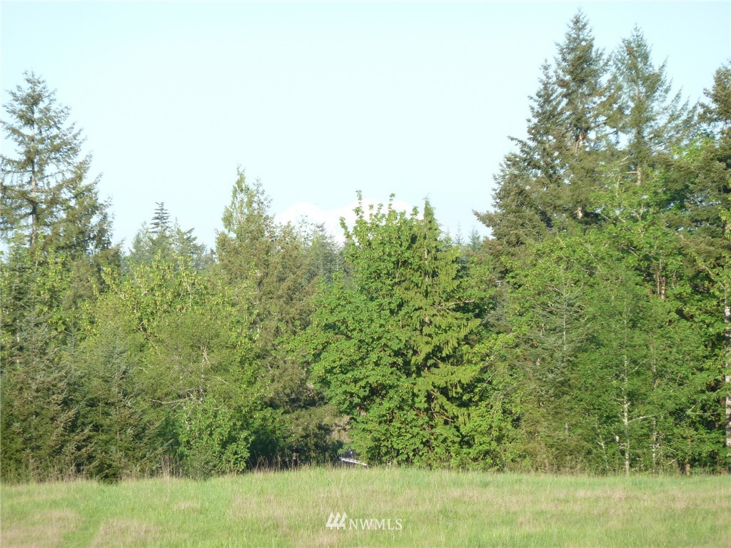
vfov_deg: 6.1
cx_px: 366
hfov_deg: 8.2
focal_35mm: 242
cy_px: 274
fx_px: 5110
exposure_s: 1/160
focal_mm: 39.7
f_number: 4.7
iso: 80
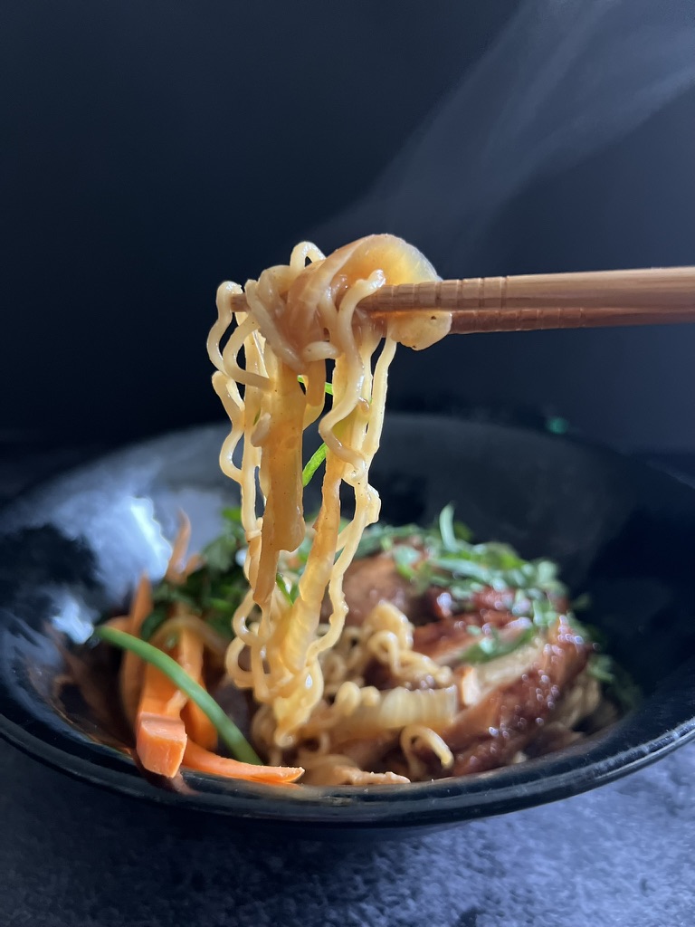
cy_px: 464
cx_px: 348
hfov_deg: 53.1
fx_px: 696
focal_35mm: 26
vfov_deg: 67.3
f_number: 1.5
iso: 500
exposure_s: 1/54
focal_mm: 5.7
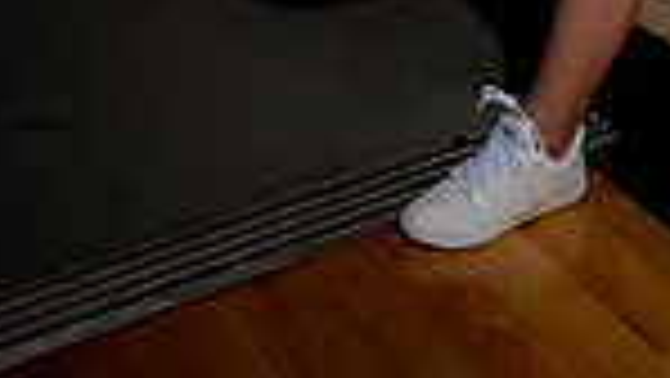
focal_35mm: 76
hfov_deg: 27.1
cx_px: 569
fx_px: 1351
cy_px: -585
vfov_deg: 12.1
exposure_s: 1/1000
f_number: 1.6
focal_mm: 24
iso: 100
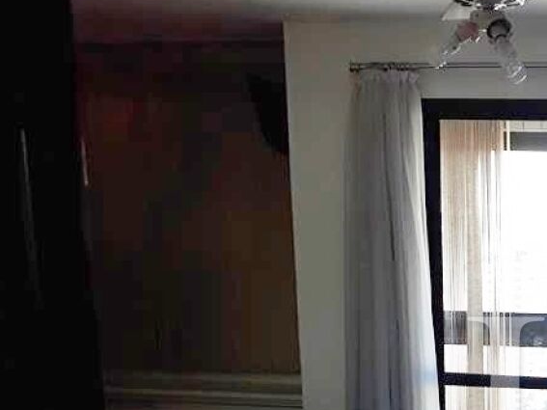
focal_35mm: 61
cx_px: 602
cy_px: 437
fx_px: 964
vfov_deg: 22.8
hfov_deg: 28.7
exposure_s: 1/120
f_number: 1.9
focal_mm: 3.6
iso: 80
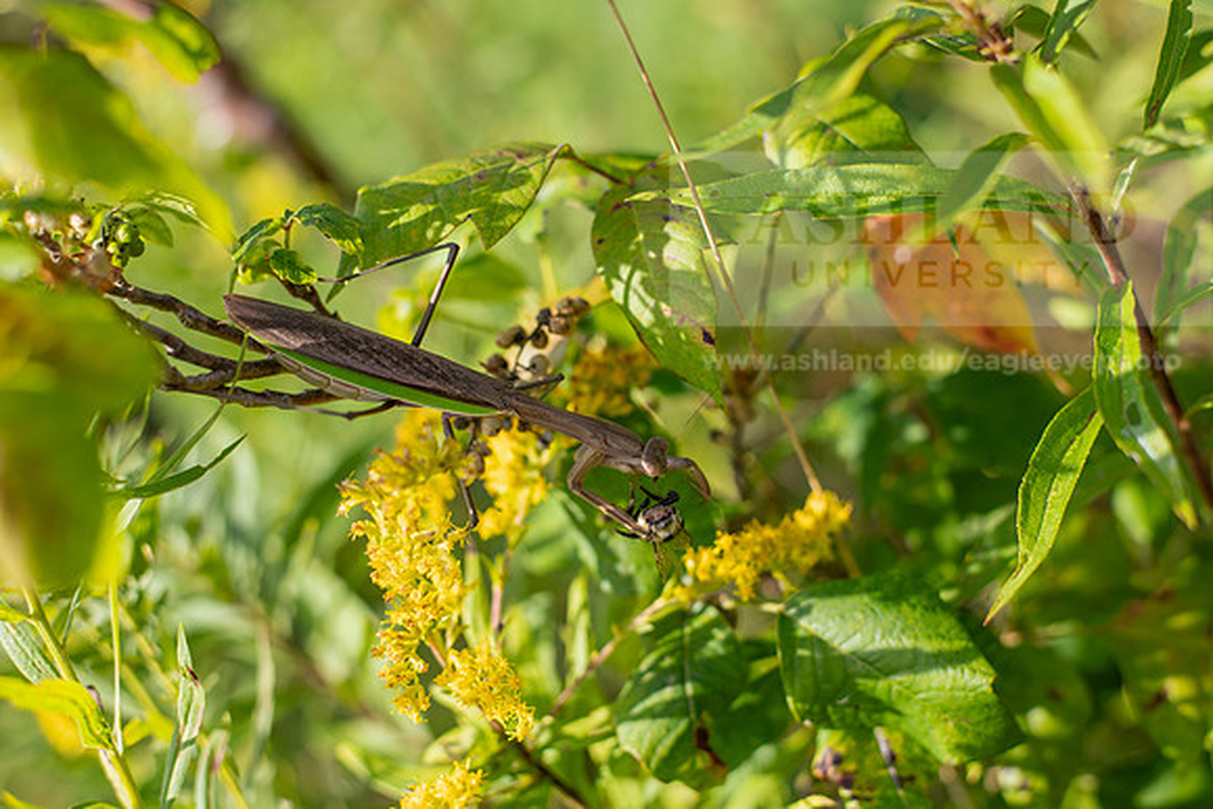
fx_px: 1685
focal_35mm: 50
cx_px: 606
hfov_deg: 39.6
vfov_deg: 27.0
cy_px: 404
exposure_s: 1/400
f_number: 3.2
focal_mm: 50
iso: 80
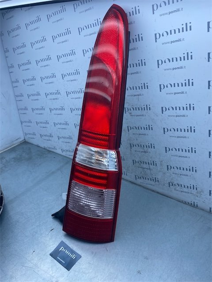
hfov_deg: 53.1
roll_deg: +2.9
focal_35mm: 26
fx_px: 212
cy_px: 141
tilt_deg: -28.6
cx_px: 106
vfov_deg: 67.3
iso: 32
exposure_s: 1/1114
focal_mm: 4.25
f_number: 1.8
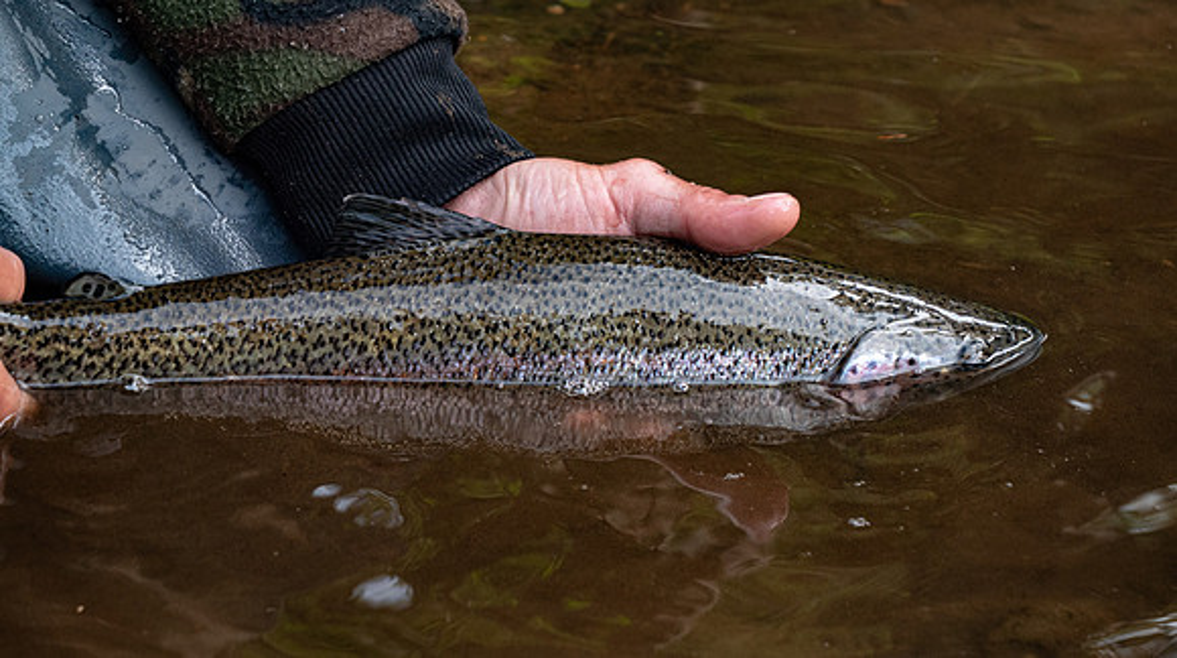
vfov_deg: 8.1
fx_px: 4657
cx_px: 672
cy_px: 398
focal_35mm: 149
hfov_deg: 14.4
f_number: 4.5
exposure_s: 1/160
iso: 400
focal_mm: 60
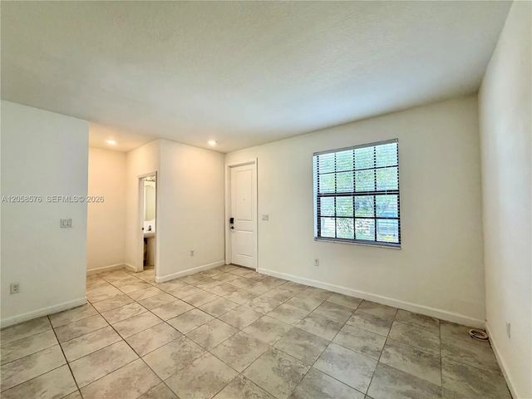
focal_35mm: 14
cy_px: 200
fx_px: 215
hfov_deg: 102.1
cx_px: 266
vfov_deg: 85.7
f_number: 2.2
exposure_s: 1/120
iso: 200
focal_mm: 2.22
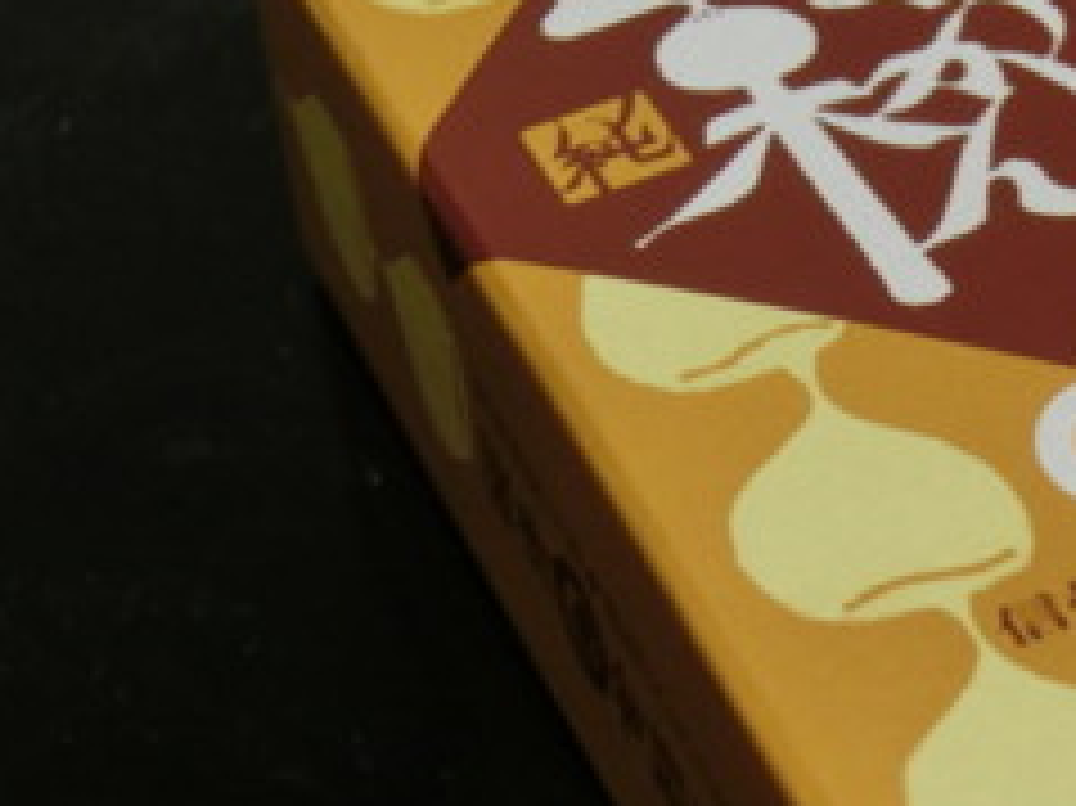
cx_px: 918
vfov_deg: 15.1
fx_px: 3045
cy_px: 459
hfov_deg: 19.7
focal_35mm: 98
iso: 400
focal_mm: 9.16
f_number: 4.3
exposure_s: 1/30
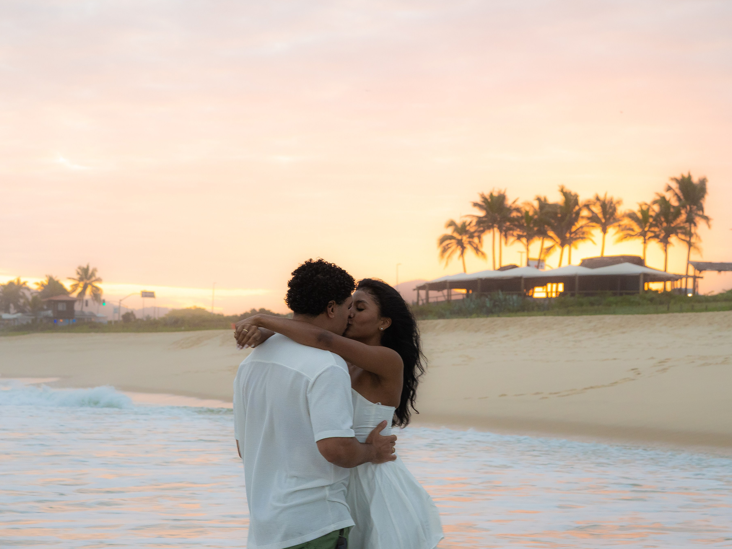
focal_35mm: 92
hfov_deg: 21.3
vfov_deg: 16.1
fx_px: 1946
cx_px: 344
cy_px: 272
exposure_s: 1/100
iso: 800
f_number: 6.3
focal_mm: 56
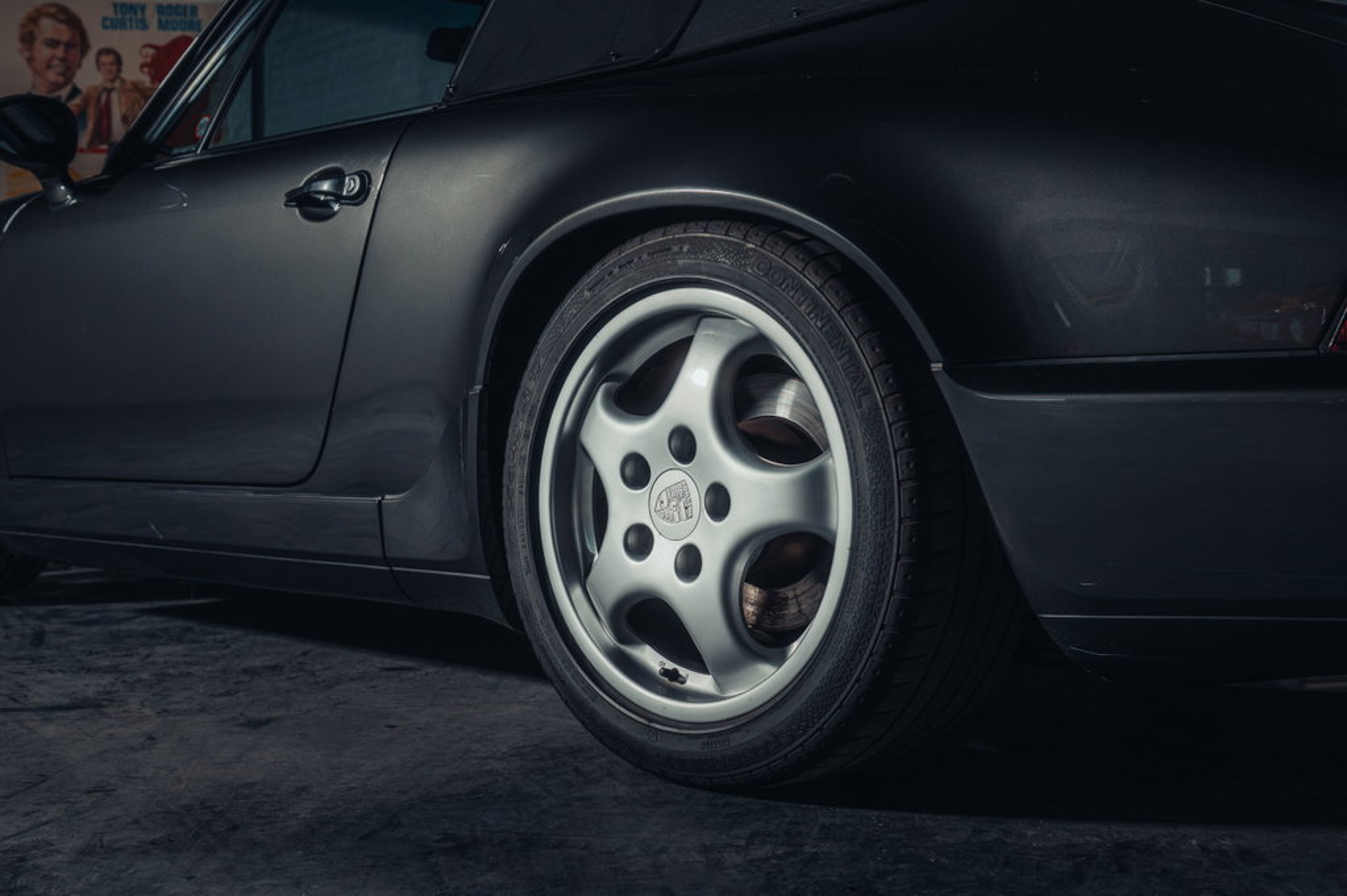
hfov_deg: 46.4
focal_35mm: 42
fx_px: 1571
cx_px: 674
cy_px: 448
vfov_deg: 31.9
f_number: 7.1
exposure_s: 1/60
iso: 800
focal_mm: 42
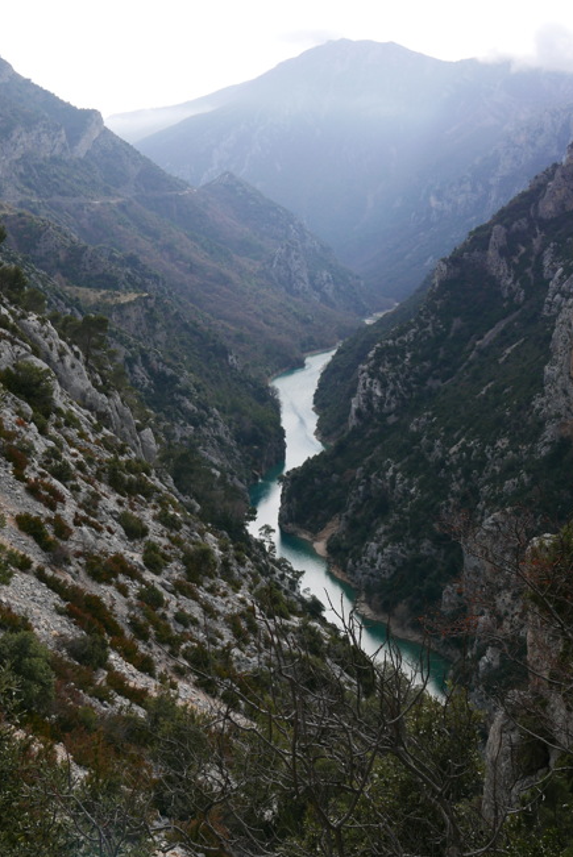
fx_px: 1025
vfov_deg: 45.1
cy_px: 333
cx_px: 329
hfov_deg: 31.2
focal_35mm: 43
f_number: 5.6
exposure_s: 1/500
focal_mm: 15.9
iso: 200
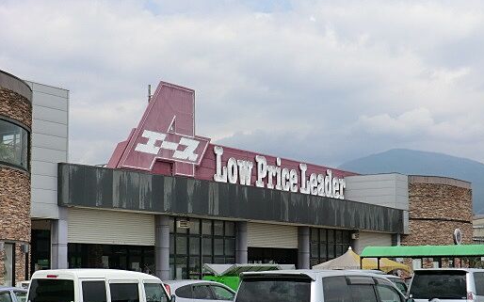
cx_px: 239
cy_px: 225
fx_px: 818
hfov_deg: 33.0
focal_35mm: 62
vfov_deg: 20.8
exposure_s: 1/1000
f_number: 4
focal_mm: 8.4
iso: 80
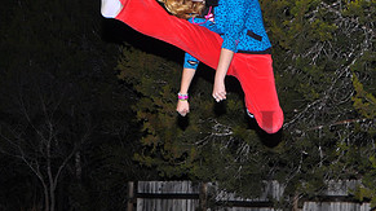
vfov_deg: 10.2
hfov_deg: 18.0
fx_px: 1185
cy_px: 94
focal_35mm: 119
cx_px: 208
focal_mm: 38
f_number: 5.6
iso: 200
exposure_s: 1/60
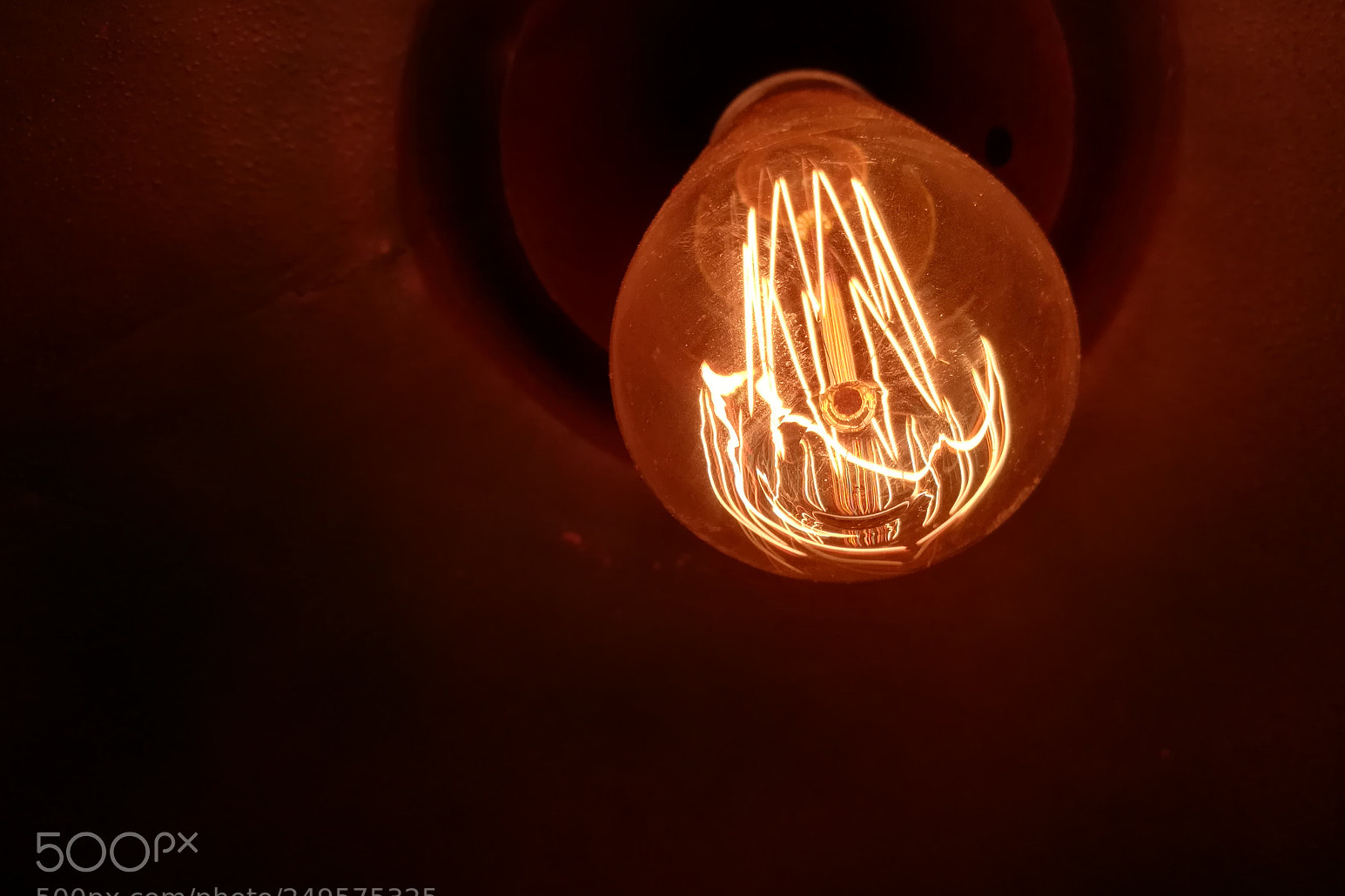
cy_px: 445
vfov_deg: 46.4
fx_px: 1046
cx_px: 678
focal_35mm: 28
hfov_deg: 65.5
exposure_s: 1/380
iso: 50
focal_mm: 3.83
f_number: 2.2
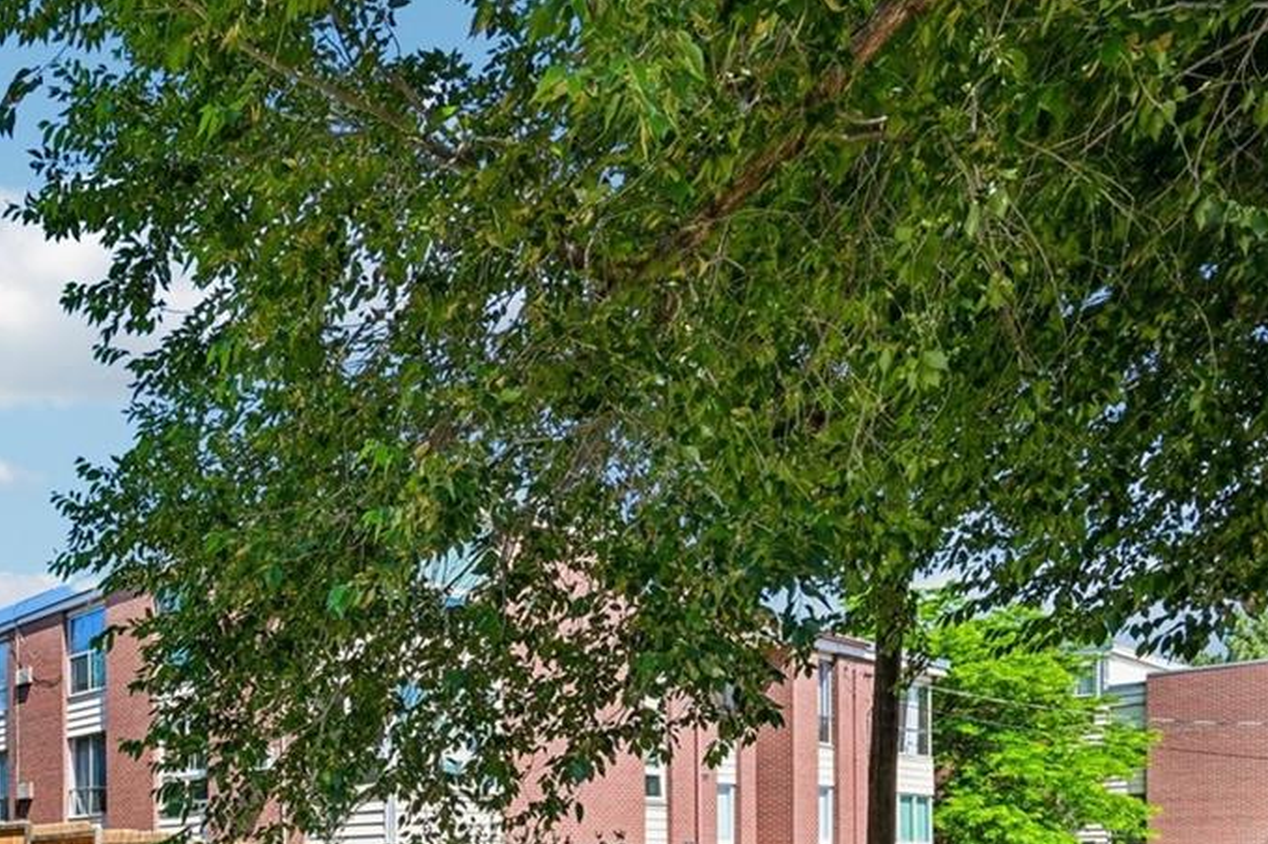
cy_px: 868
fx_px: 1162
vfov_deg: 35.6
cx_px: 148
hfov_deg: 51.2
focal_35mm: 33
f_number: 10
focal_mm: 14
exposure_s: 1/50
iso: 64
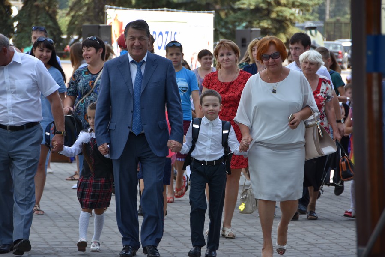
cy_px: 128
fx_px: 2086
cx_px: 192
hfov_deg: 10.5
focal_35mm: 195
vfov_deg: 7.0
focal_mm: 130
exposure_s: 1/250
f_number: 5.6
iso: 140
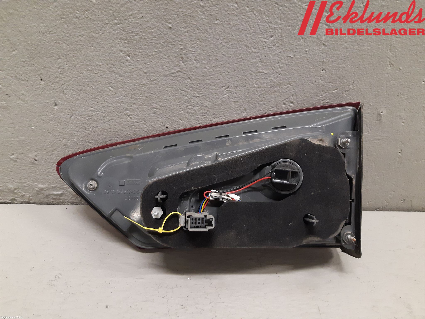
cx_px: 212
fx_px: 319
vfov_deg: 53.1
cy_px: 160
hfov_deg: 67.3
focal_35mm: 26
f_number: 1.7
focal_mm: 3.93
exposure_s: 1/50
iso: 200
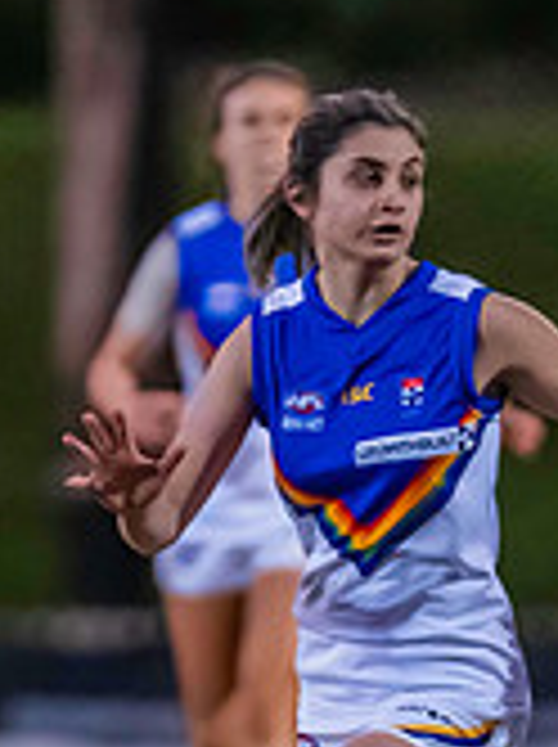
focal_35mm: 1549
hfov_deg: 1.0
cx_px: 1080
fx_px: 33379
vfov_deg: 1.3
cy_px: 792
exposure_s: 1/1250
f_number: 2.8
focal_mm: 250
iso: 10000
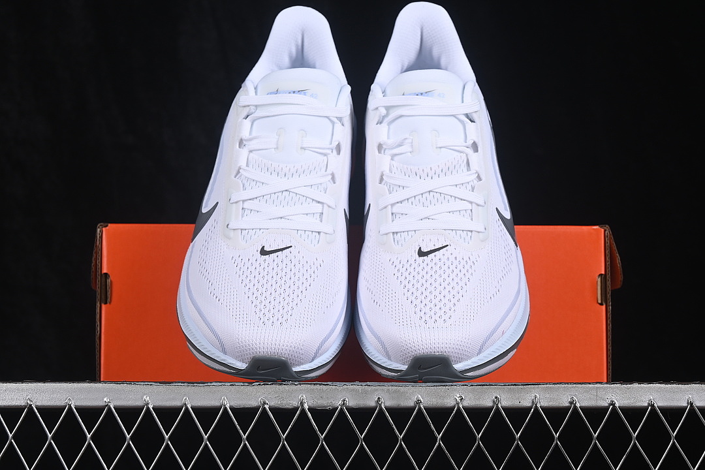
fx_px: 1469
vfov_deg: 18.2
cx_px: 352
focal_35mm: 75
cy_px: 235
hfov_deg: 27.0
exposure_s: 1/80
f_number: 8
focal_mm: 50
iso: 160
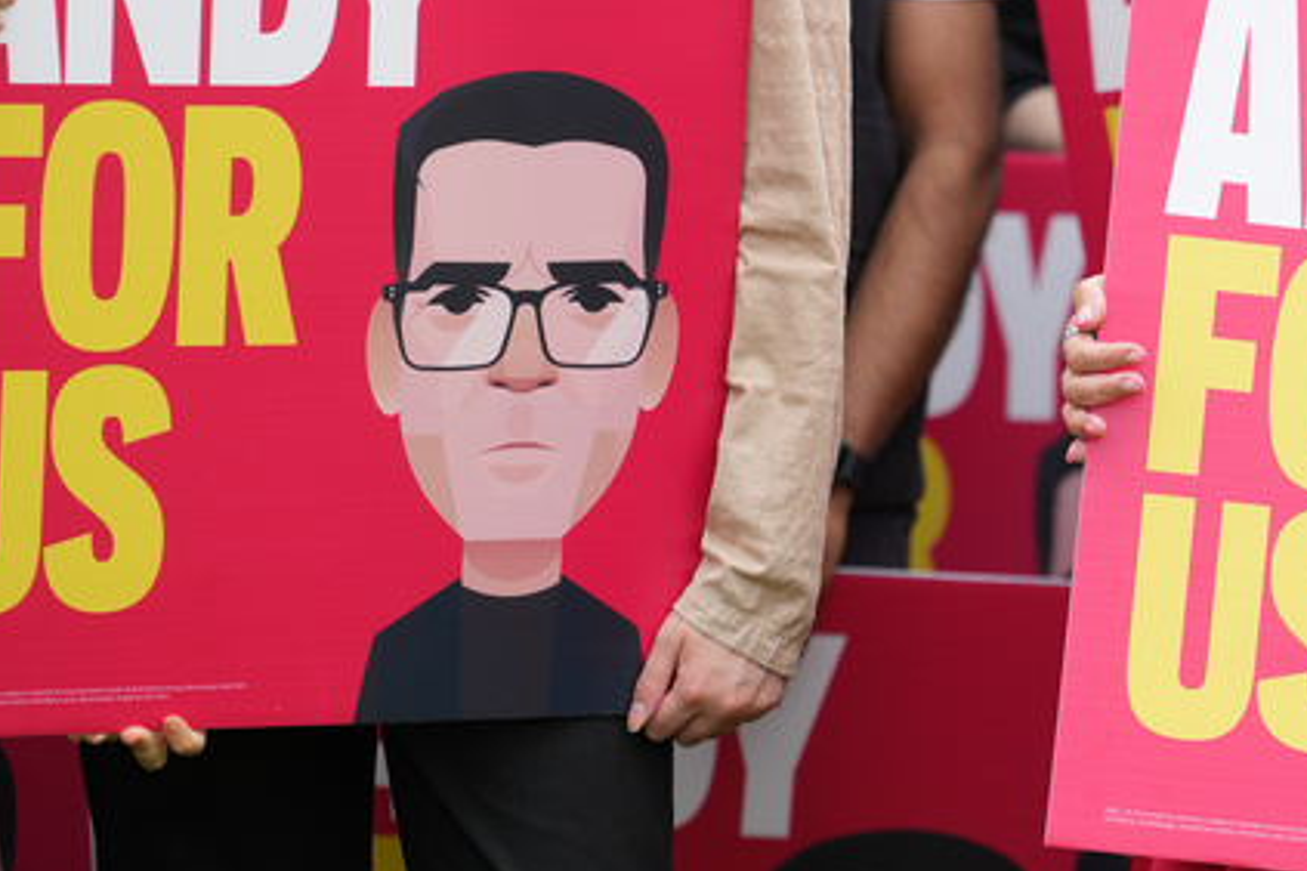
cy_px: 849
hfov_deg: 6.1
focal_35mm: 334
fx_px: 12125
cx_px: 1452
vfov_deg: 4.1
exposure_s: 1/1600
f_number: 2
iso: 100
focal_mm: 138
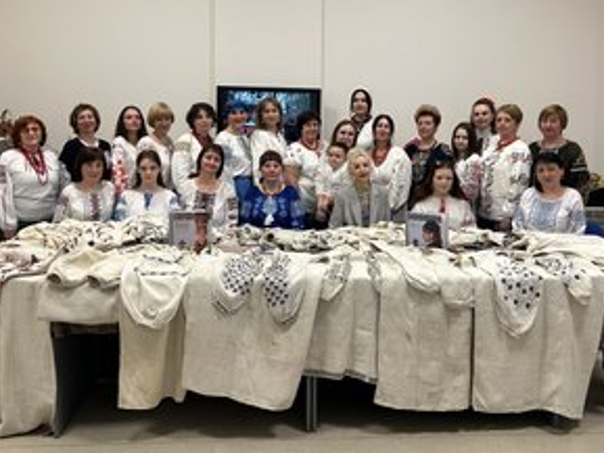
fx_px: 628
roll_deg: -0.2
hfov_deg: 51.3
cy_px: 184
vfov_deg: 39.5
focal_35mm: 36
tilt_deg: -4.1
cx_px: 305
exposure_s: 1/50
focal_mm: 5.7
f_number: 1.5
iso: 80
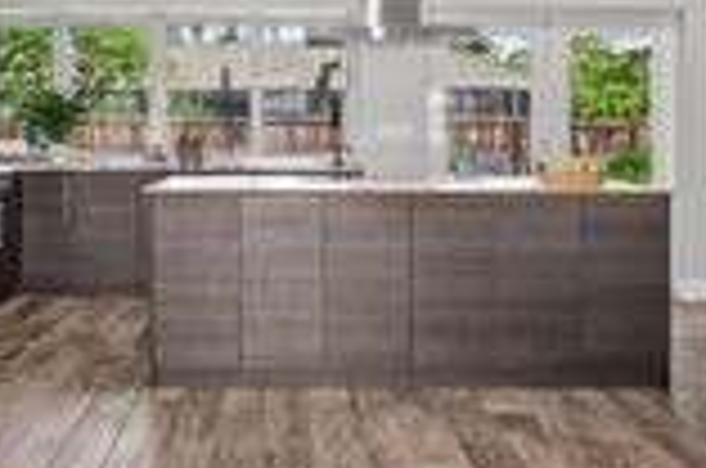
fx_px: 998
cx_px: 283
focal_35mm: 51
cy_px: 128
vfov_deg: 26.1
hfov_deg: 38.8
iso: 250
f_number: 8
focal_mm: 16
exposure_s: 1/30
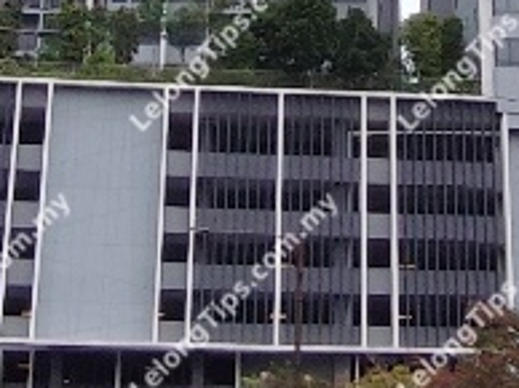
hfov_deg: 18.9
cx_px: 177
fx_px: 1557
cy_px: -450
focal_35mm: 104
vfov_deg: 12.2
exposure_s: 1/2976
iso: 50
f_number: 2.2
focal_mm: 1.65
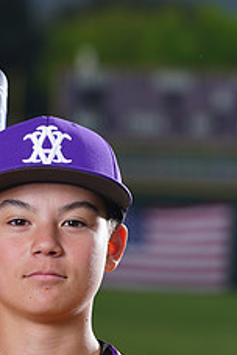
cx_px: 51
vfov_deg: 3.7
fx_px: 5473
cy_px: 427
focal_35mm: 556
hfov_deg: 2.5
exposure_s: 1/250
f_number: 8
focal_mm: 218
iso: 100
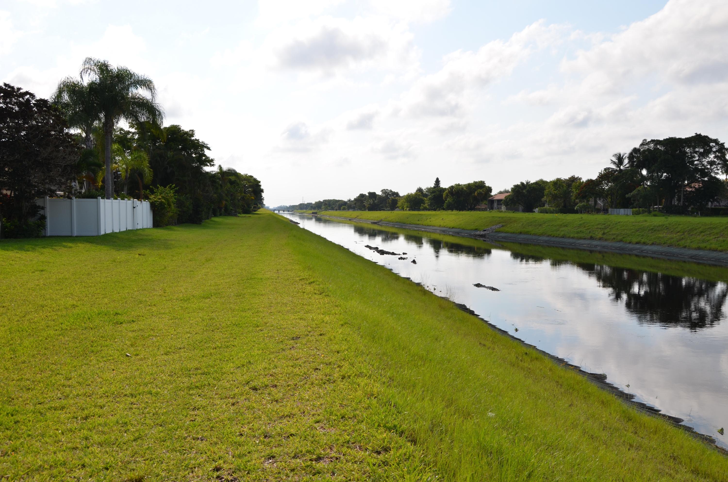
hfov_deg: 53.2
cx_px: 364
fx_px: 726
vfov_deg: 36.7
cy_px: 241
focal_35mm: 36
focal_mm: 24
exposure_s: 1/250
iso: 100
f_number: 11
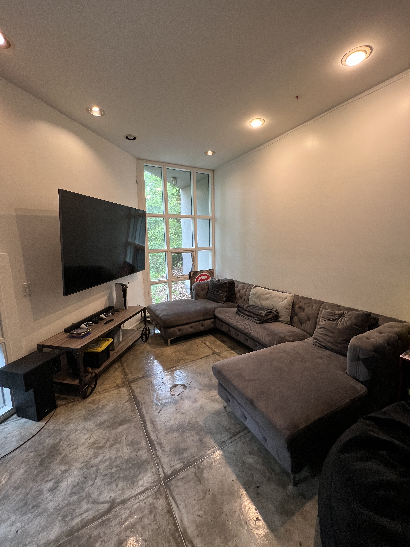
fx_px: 205
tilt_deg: -8.9
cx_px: 205
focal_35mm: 13
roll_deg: +0.8
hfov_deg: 89.9
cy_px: 274
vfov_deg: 106.2
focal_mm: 1.57
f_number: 1.8
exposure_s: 1/60
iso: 160
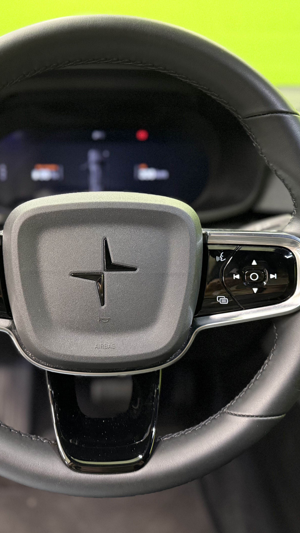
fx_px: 495
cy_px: 267
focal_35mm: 35
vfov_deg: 56.6
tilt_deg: -22.2
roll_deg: -0.1
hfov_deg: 33.4
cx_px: 95
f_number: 1.78
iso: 640
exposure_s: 1/50
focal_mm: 6.76
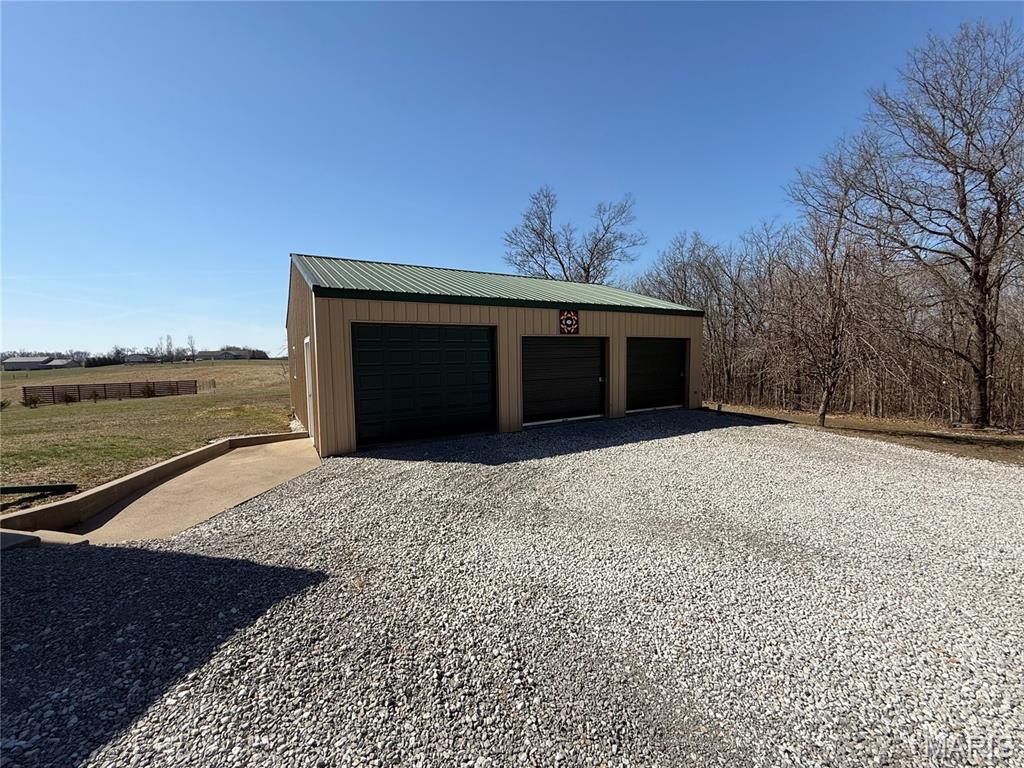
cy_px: 384
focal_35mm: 14
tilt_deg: -3.9
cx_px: 512
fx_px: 414
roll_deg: +1.1
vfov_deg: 85.7
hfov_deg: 102.1
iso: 50
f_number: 2.2
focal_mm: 2.22
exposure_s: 1/2024
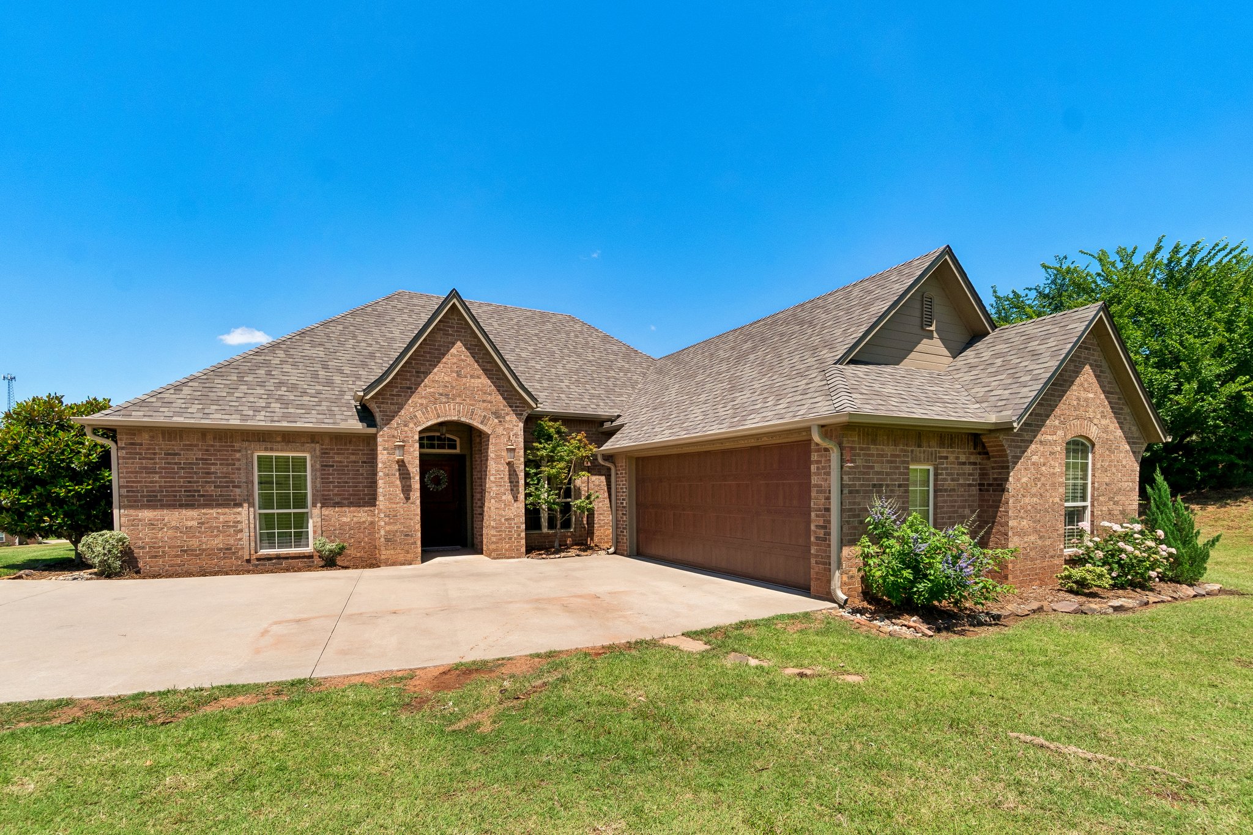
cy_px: 418
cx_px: 626
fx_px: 522
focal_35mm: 15
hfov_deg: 100.4
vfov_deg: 77.3
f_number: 9
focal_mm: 10
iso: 100
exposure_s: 1/500
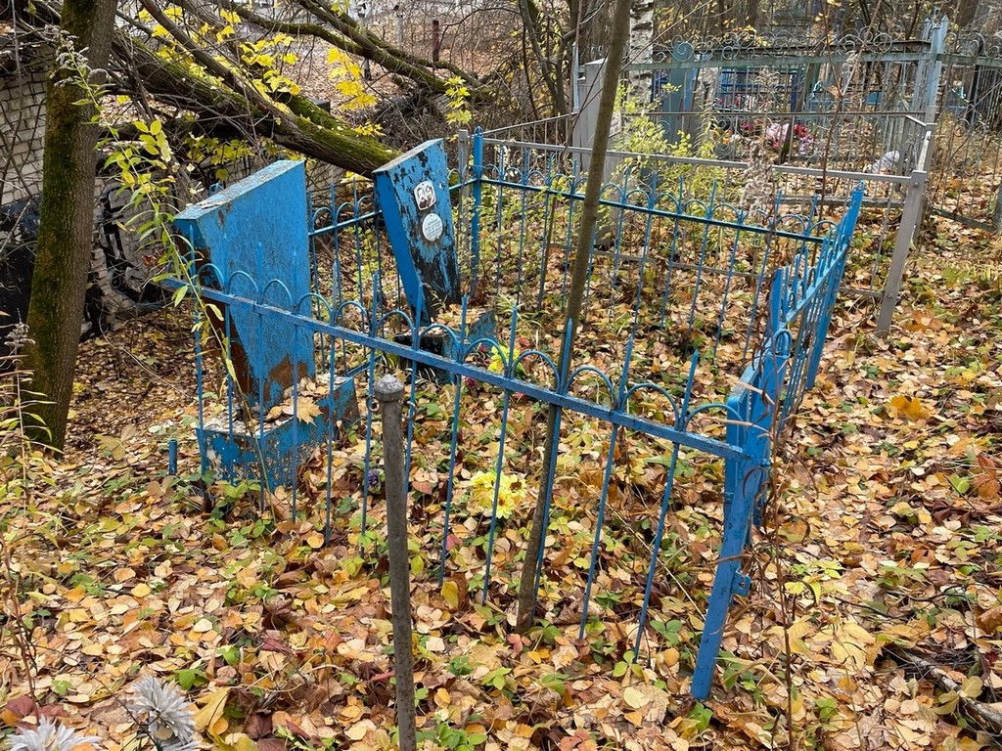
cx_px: 501
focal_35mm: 26
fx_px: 753
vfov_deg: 53.1
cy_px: 376
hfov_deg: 67.3
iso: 40
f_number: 1.6
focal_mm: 4.2
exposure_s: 1/121
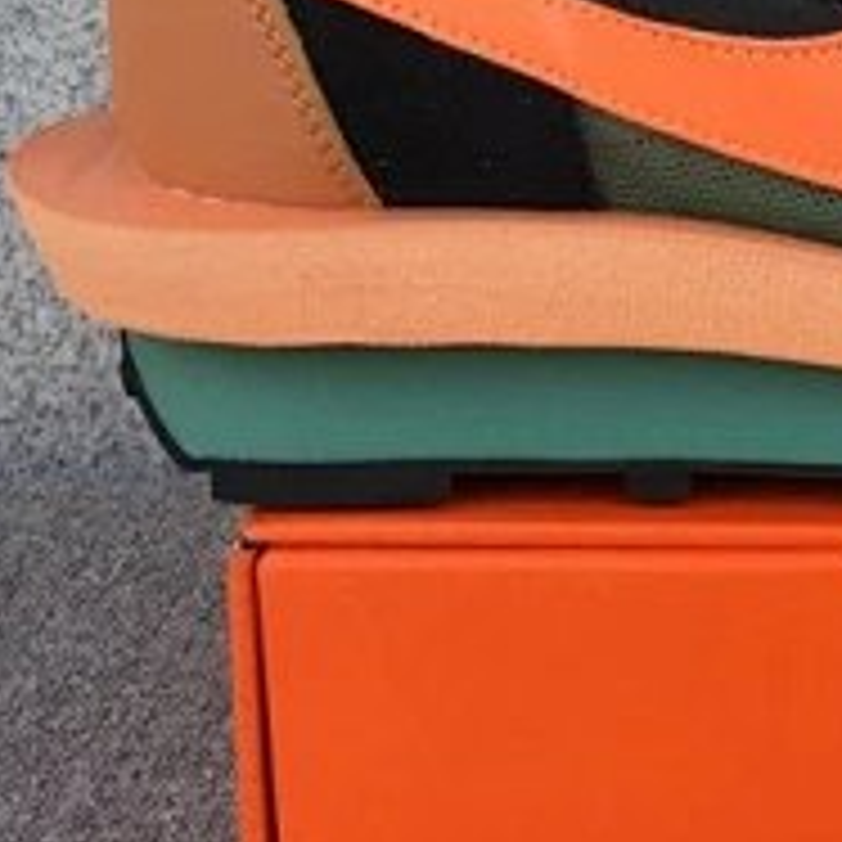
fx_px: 2587
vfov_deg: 18.4
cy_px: 248
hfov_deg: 17.7
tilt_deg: -17.4
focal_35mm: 94
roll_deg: -0.1
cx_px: 977
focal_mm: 3.3
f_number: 2.4
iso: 25
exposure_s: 1/153
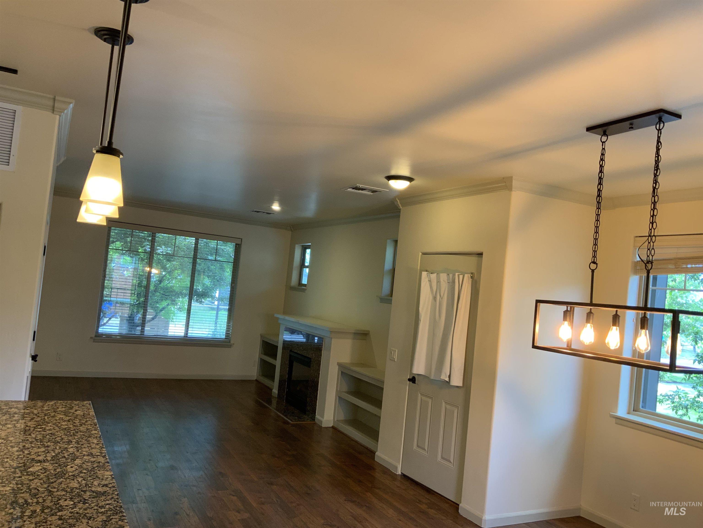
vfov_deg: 48.2
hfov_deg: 61.7
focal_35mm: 29
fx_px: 589
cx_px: 352
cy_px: 264
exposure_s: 1/60
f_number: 1.8
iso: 64
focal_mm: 3
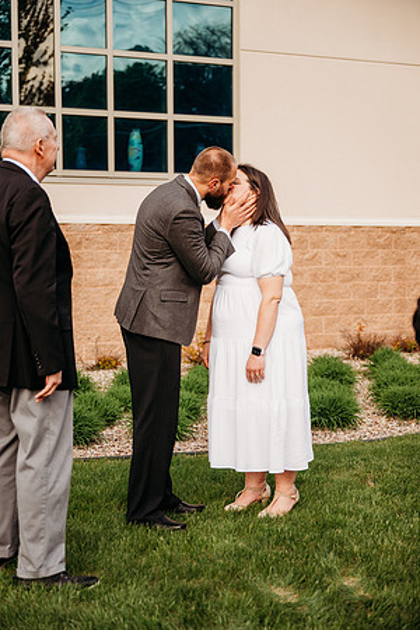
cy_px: 315
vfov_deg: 35.1
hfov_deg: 23.8
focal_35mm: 57
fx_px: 997
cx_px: 210
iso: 200
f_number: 2.8
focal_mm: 57
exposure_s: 1/1600
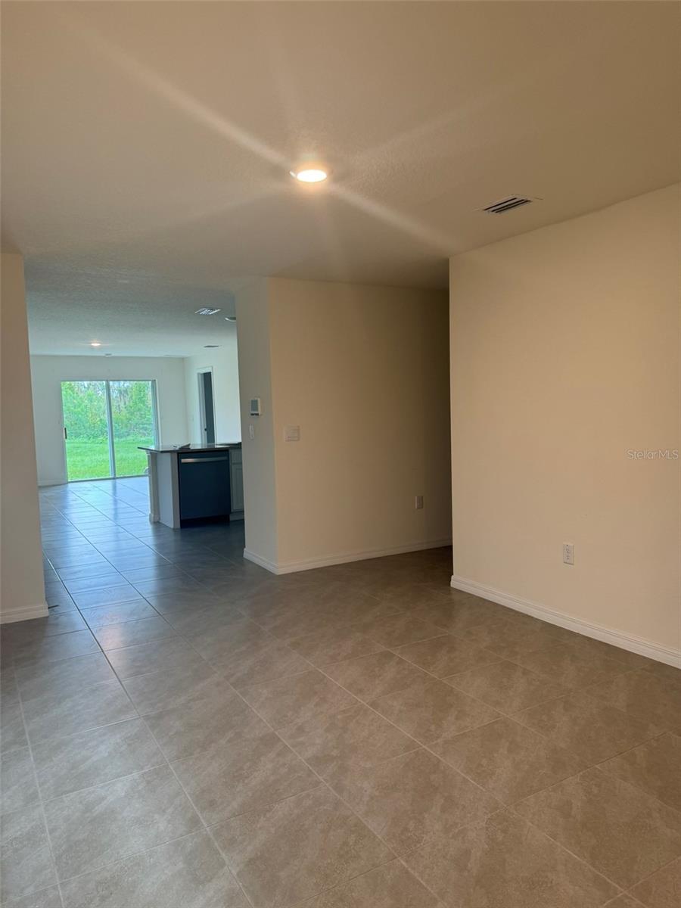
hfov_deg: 56.8
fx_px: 630
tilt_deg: -5.0
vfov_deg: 71.6
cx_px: 340
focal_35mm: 24
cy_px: 454
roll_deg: +2.2
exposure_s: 1/60
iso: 125
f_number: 1.78
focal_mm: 6.76
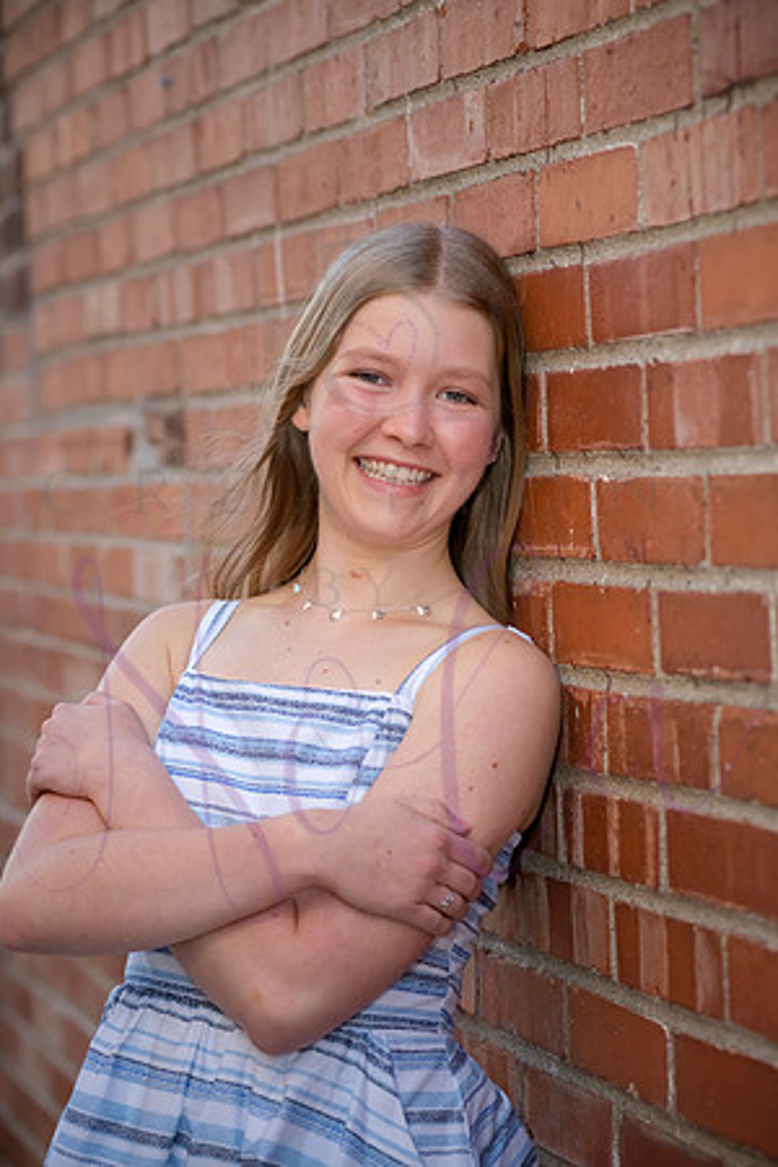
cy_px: 584
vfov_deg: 19.5
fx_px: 3403
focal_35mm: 105
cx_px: 389
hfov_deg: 13.0
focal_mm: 105
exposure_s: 1/640
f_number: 5
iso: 800
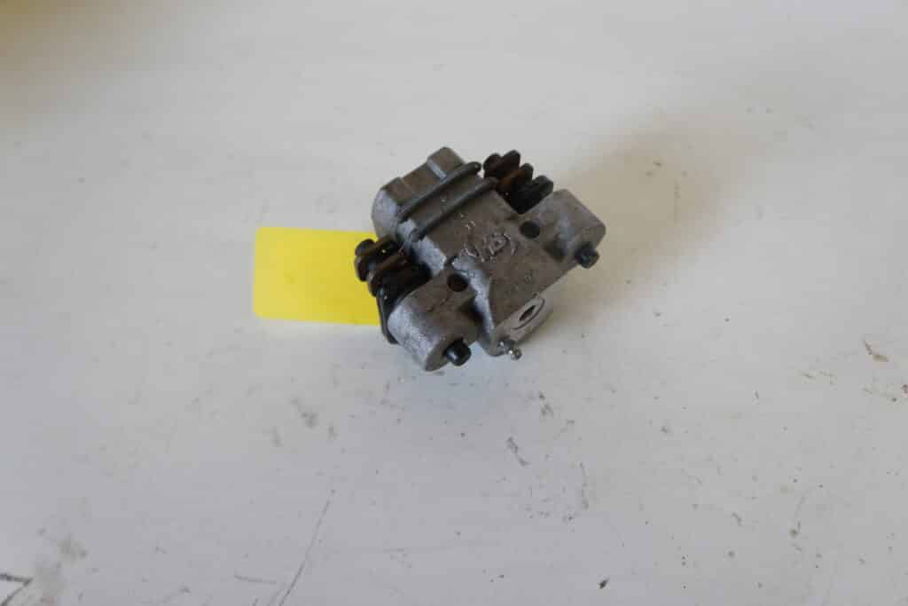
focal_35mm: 30
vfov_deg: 43.6
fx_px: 757
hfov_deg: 61.9
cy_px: 303
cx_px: 454
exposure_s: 1/60
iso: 400
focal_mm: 20
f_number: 3.5
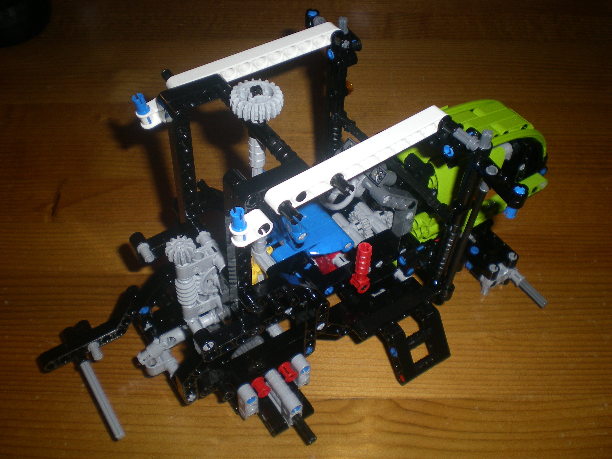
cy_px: 230
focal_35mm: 38
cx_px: 306
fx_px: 672
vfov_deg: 37.7
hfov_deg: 49.0
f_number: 3.1
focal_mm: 6.3
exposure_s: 1/60
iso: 50
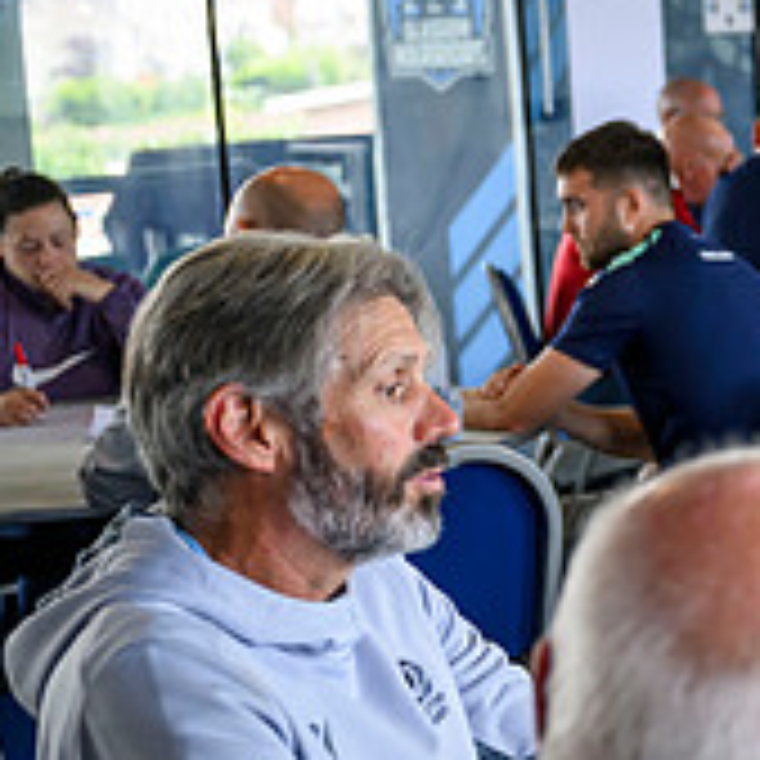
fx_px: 2757
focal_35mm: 111
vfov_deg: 15.7
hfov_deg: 14.2
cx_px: 1300
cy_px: 340
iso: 1250
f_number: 3.2
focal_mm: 38
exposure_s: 1/400
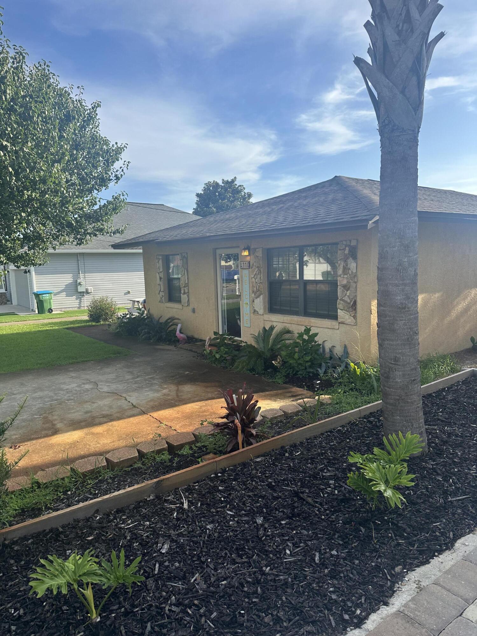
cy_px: 318
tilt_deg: -5.6
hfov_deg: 56.8
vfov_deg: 71.6
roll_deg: +1.8
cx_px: 238
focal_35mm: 24
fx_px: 441
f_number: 1.78
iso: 80
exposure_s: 1/2028
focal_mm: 6.86
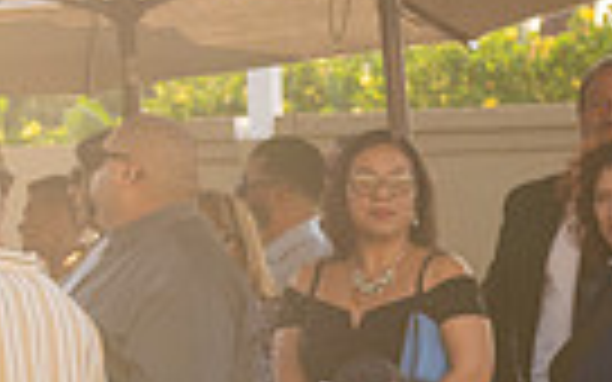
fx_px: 5087
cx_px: -536
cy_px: 622
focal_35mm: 305
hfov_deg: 6.7
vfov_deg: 4.3
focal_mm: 70
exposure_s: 1/500
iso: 400
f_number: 6.3
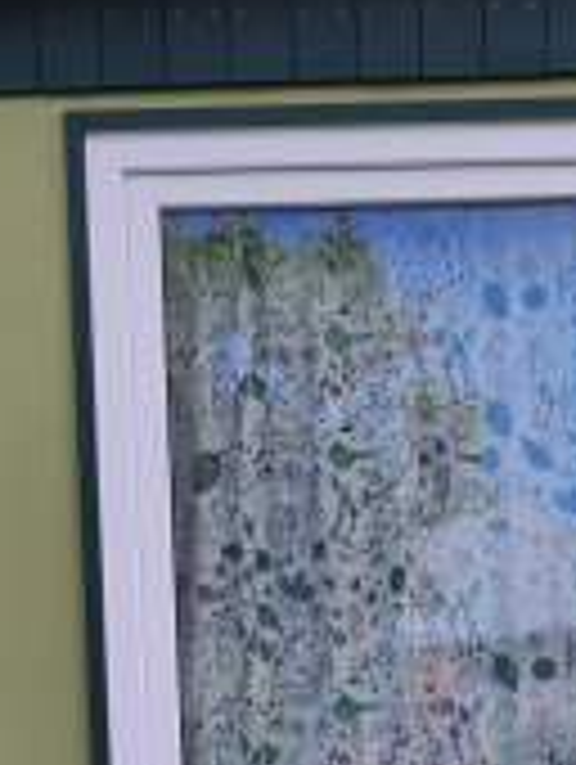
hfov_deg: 16.7
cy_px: 963
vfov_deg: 20.5
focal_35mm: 88
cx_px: 430
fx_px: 1948
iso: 50
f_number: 1.79
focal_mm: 4.7
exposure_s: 1/954
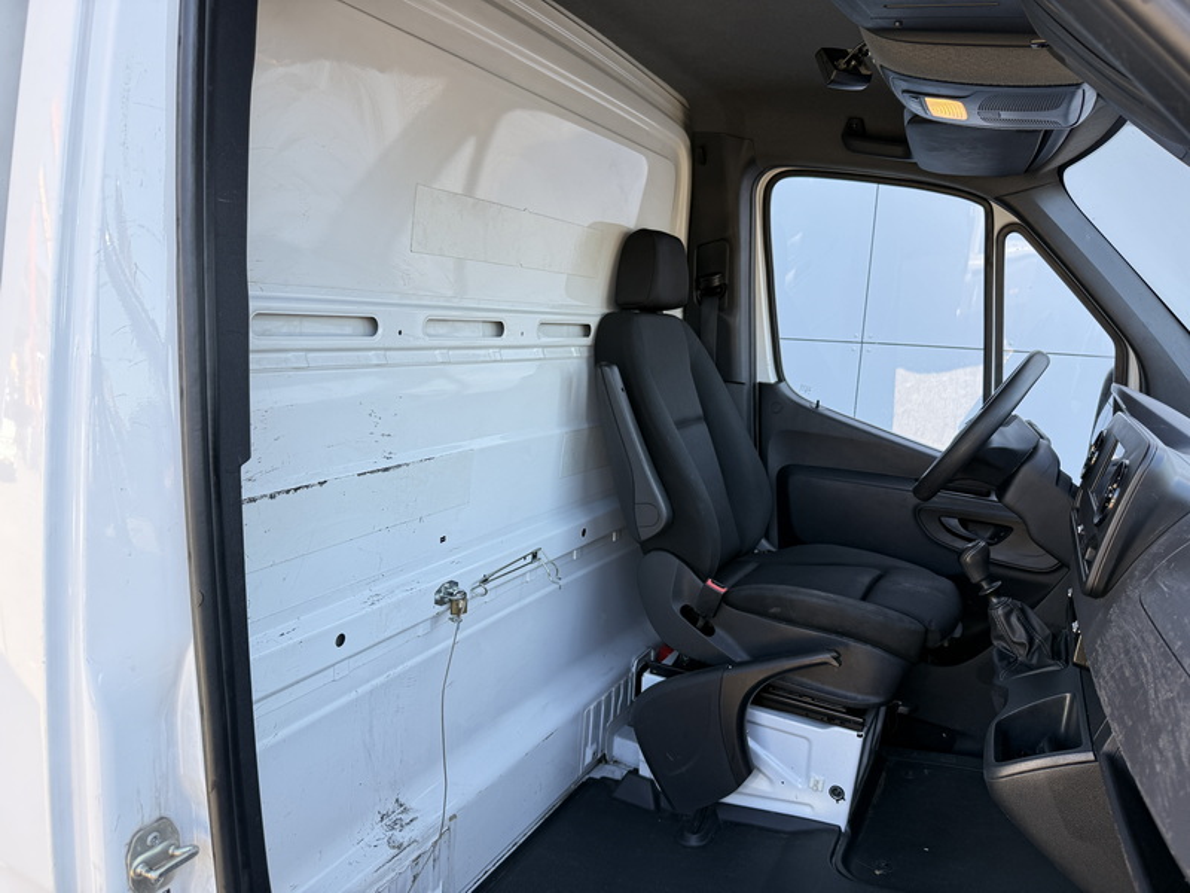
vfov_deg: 56.8
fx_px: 825
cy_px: 446
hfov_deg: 71.6
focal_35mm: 24
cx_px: 595
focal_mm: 6.76
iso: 100
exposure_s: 1/405
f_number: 1.78
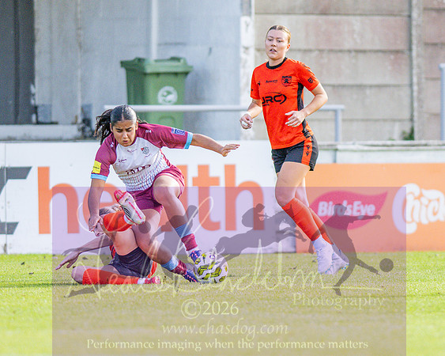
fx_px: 10560
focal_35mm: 802
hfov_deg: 2.4
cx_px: 179
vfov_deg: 1.9
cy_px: 197
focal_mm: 300
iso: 1000
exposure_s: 1/3200
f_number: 2.8
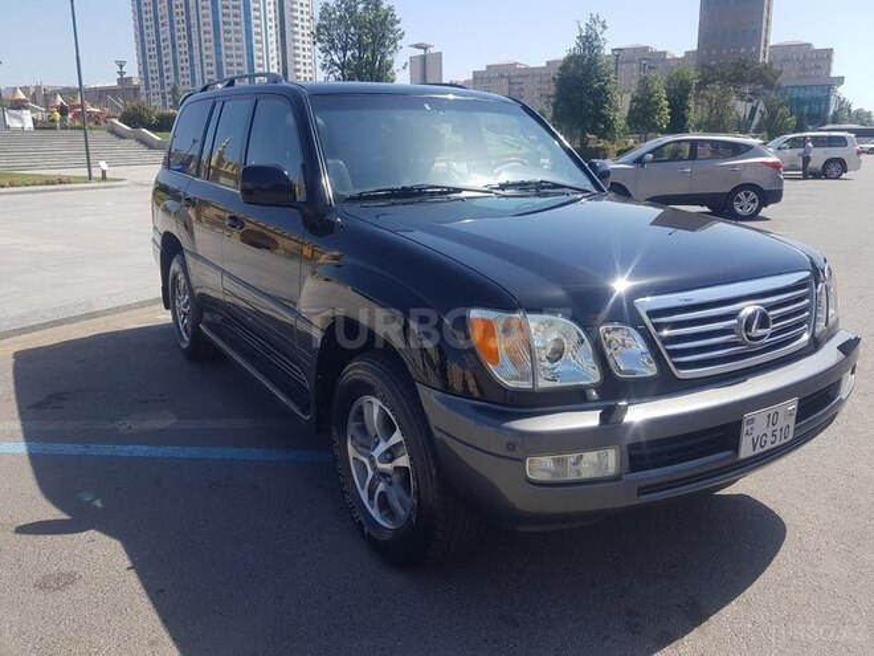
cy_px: 328
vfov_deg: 53.1
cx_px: 437
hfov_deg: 67.3
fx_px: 656
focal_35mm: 26
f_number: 1.7
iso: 40
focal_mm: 4.2
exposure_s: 1/1560
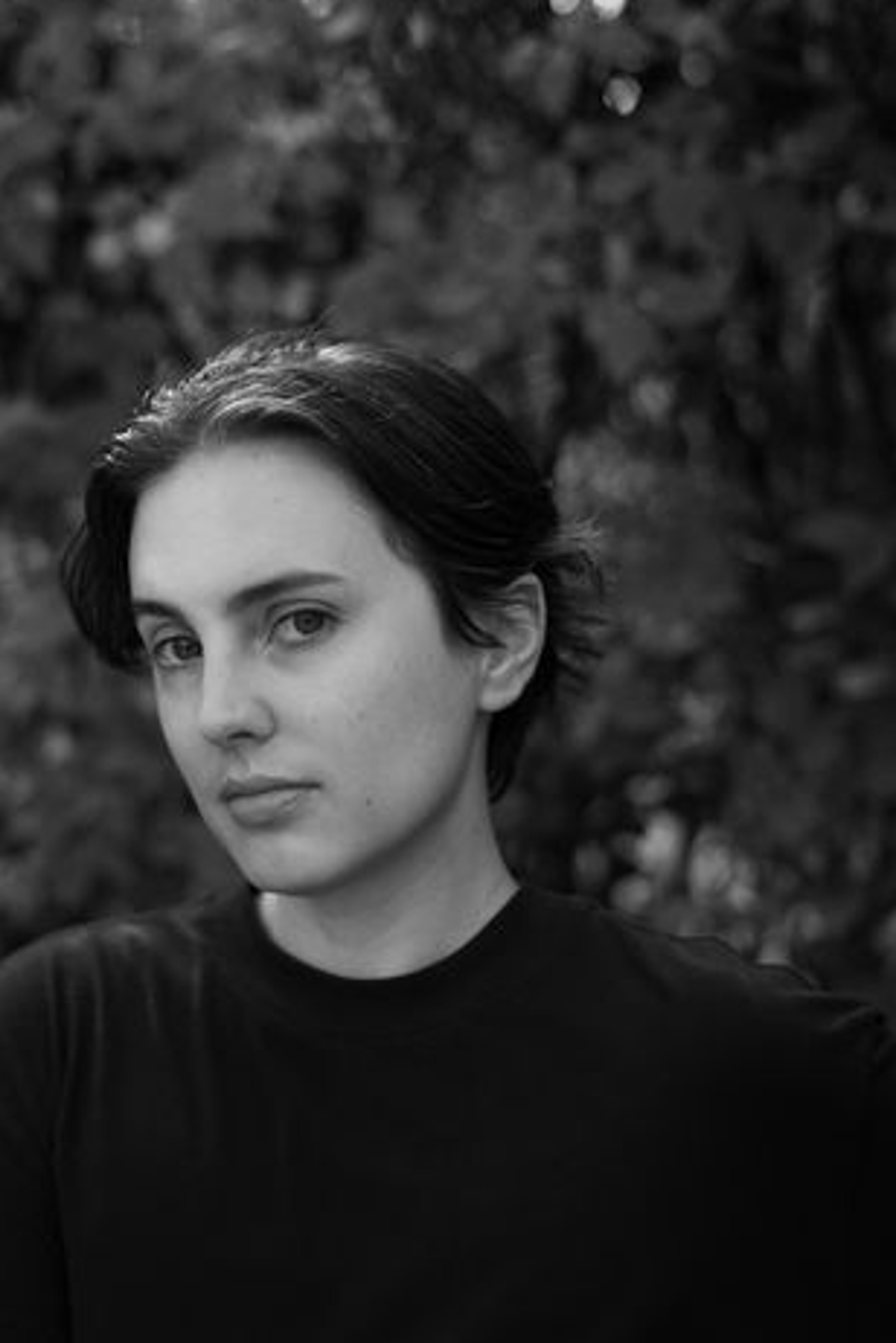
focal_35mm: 65
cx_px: 320
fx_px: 2426
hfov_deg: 20.9
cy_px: 666
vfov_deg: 31.0
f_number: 2.2
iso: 100
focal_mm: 50
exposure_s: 1/500
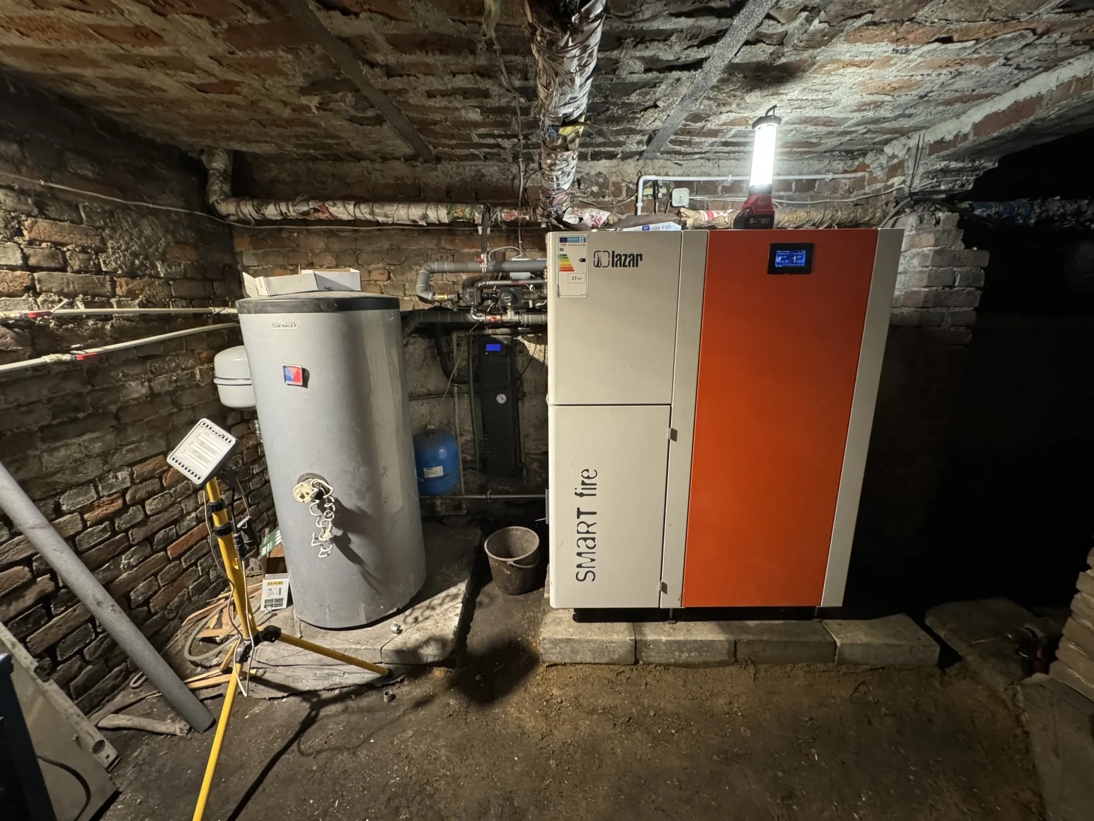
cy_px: 410
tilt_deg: -14.1
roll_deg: +0.8
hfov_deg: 102.1
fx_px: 442
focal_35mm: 14
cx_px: 547
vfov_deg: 85.7
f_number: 2.2
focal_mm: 2.2
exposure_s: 1/33
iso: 800
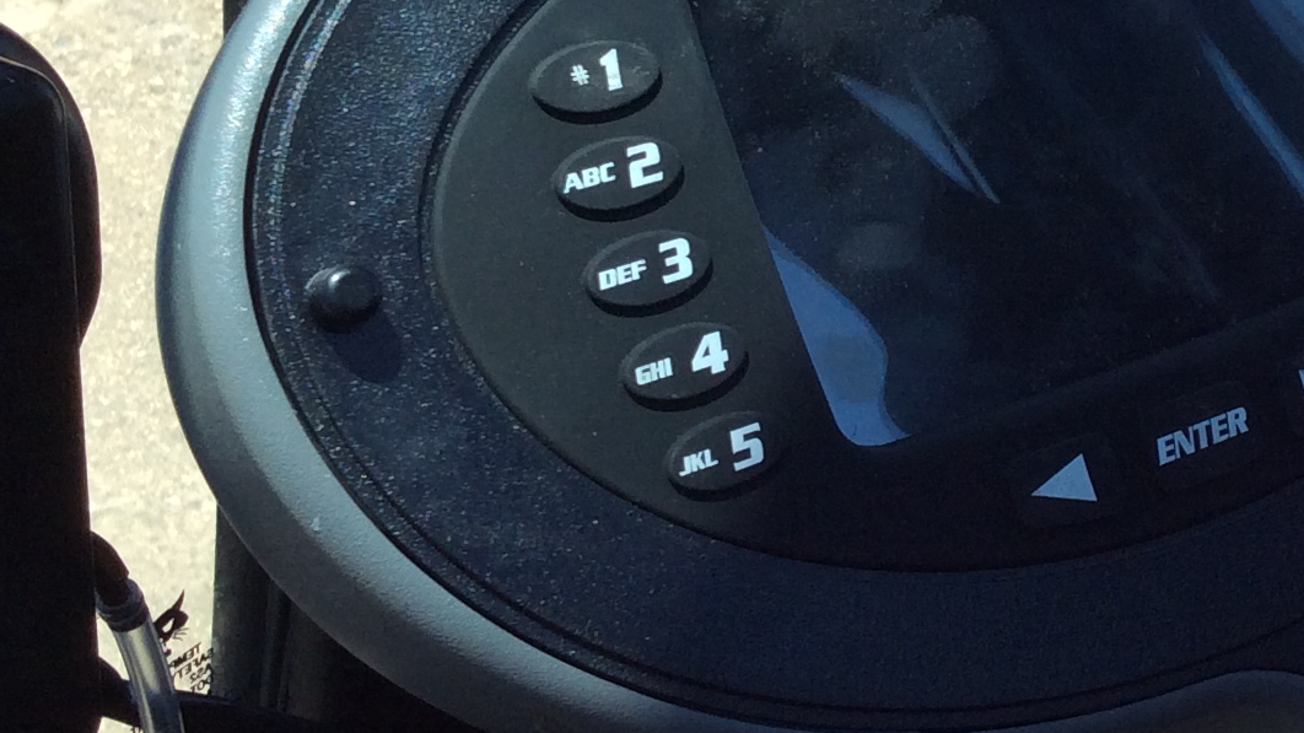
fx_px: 2939
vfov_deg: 14.2
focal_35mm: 85
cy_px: 258
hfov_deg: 24.0
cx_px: 1292
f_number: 2.4
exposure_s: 1/484
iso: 32
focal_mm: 3.3
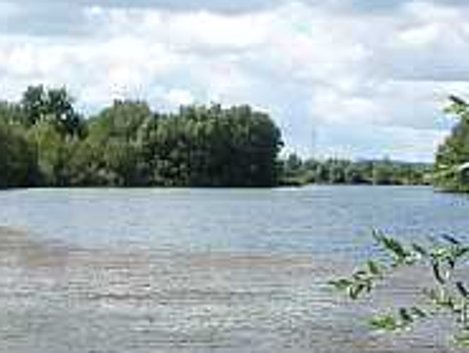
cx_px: -28
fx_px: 1098
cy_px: 458
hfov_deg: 22.9
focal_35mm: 81
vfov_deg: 17.1
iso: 100
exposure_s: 1/640
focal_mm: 5
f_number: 3.4
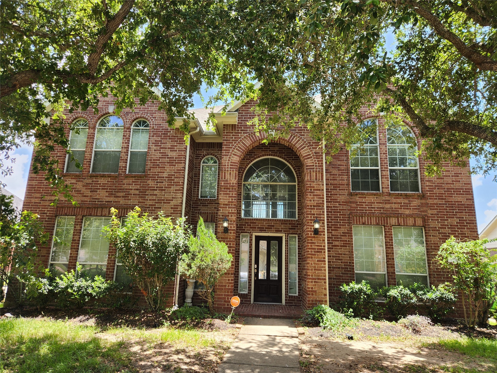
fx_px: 330
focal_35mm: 23
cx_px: 248
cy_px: 186
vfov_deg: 58.9
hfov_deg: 73.9
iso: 20
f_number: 1.8
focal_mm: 5.4
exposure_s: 1/192
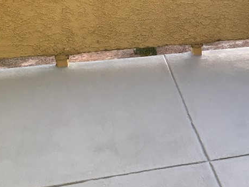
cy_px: 68
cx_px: 243
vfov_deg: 22.9
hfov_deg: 28.6
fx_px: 460
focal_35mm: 64
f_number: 2.2
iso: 25
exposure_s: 1/40
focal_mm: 4.15
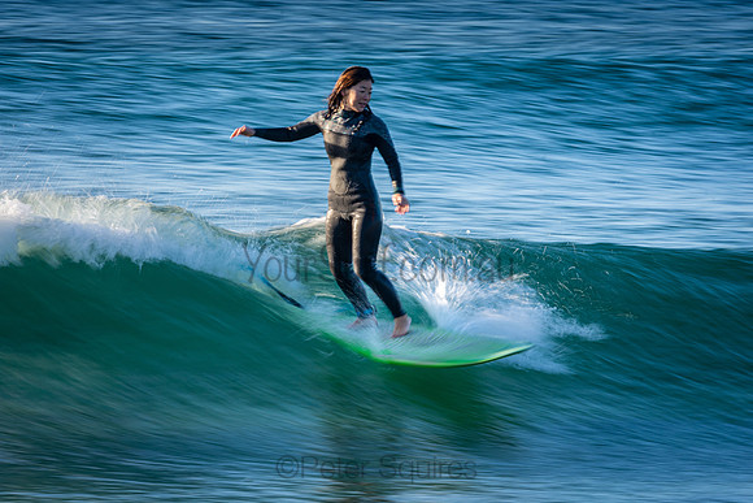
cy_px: 252
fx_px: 15690
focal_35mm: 750
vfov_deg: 1.8
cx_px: 376
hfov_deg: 2.7
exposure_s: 1/15
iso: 100
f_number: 20
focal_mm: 500
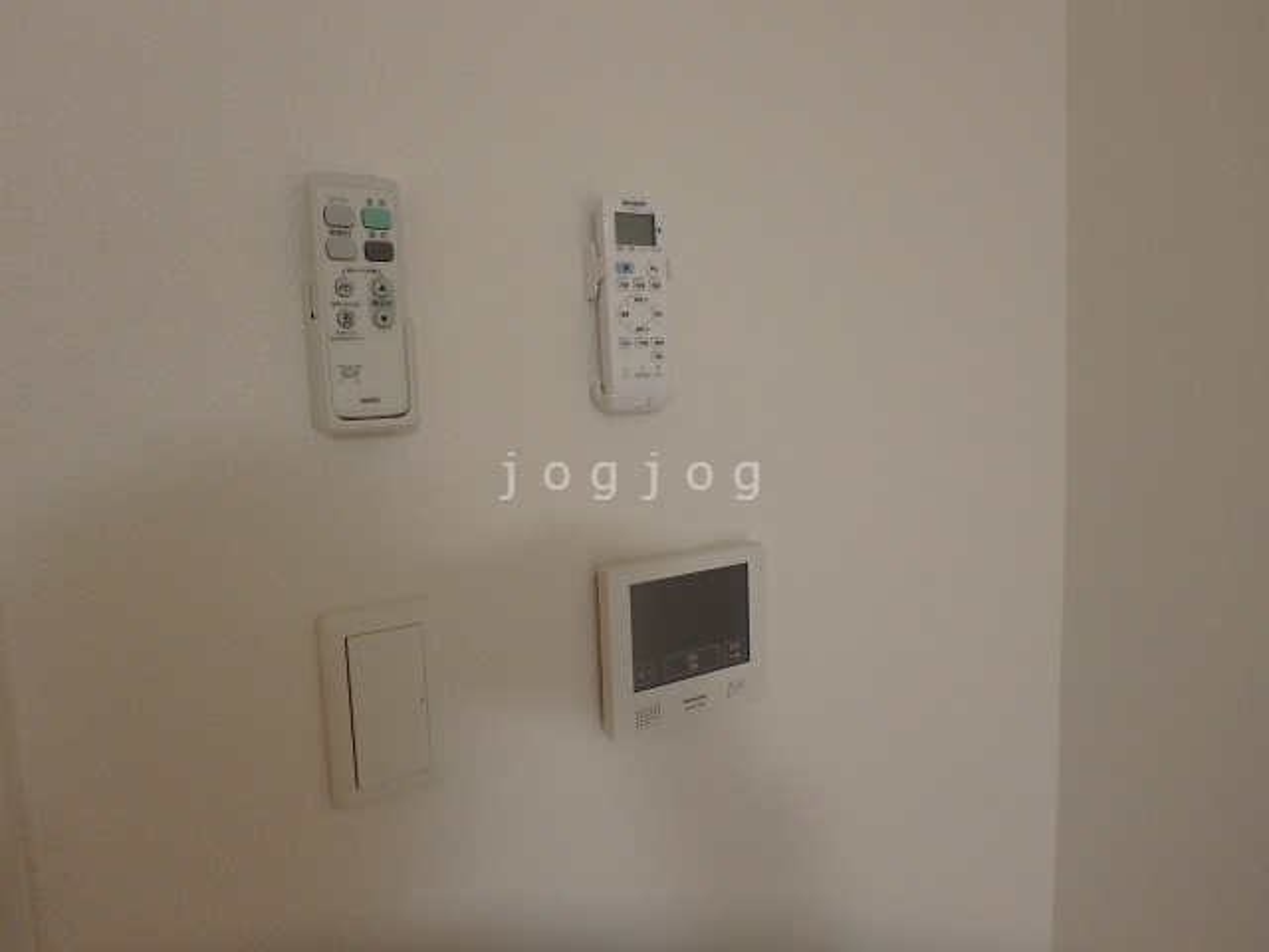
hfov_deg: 79.0
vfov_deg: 63.4
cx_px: 634
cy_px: 476
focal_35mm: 21
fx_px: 770
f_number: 3.5
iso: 500
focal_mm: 3.7
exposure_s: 1/30
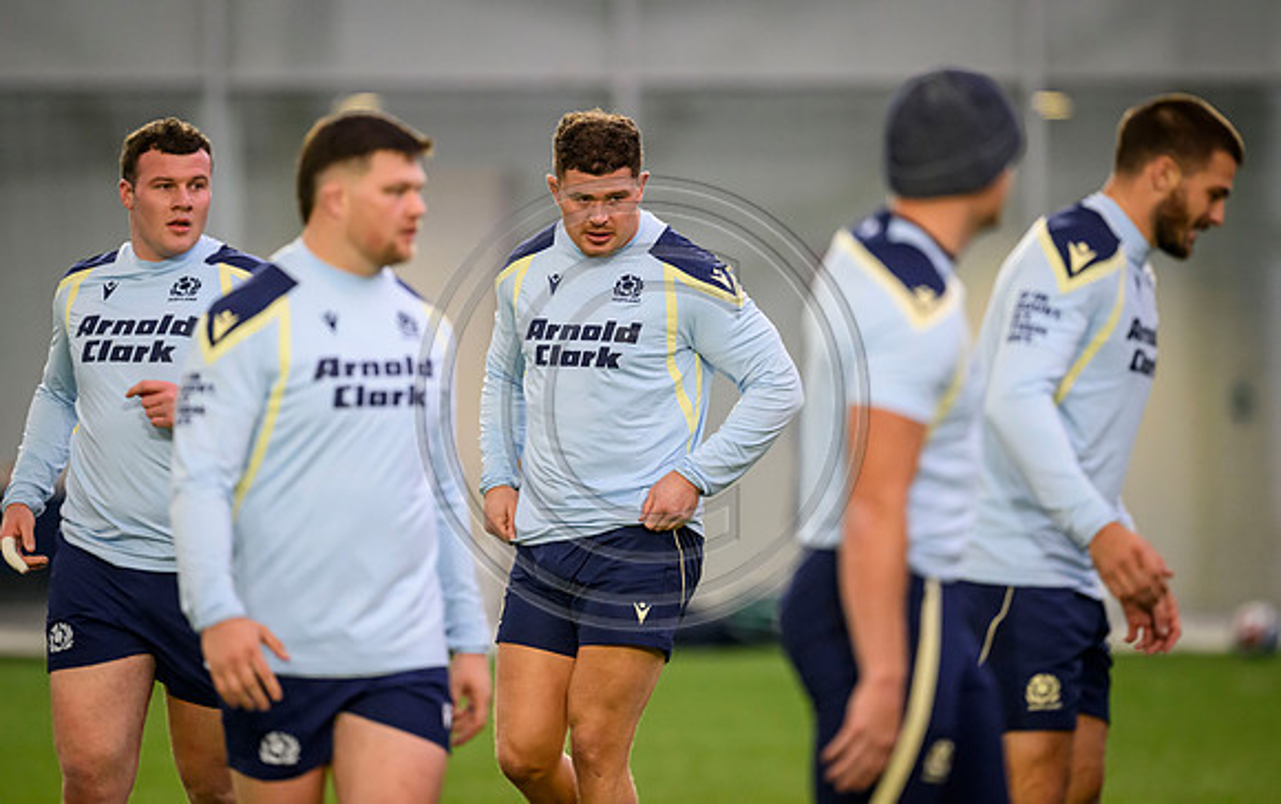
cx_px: 668
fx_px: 14843
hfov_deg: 4.9
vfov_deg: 3.1
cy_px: 358
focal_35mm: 425
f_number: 3.2
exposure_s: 1/1000
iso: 6400
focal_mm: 400
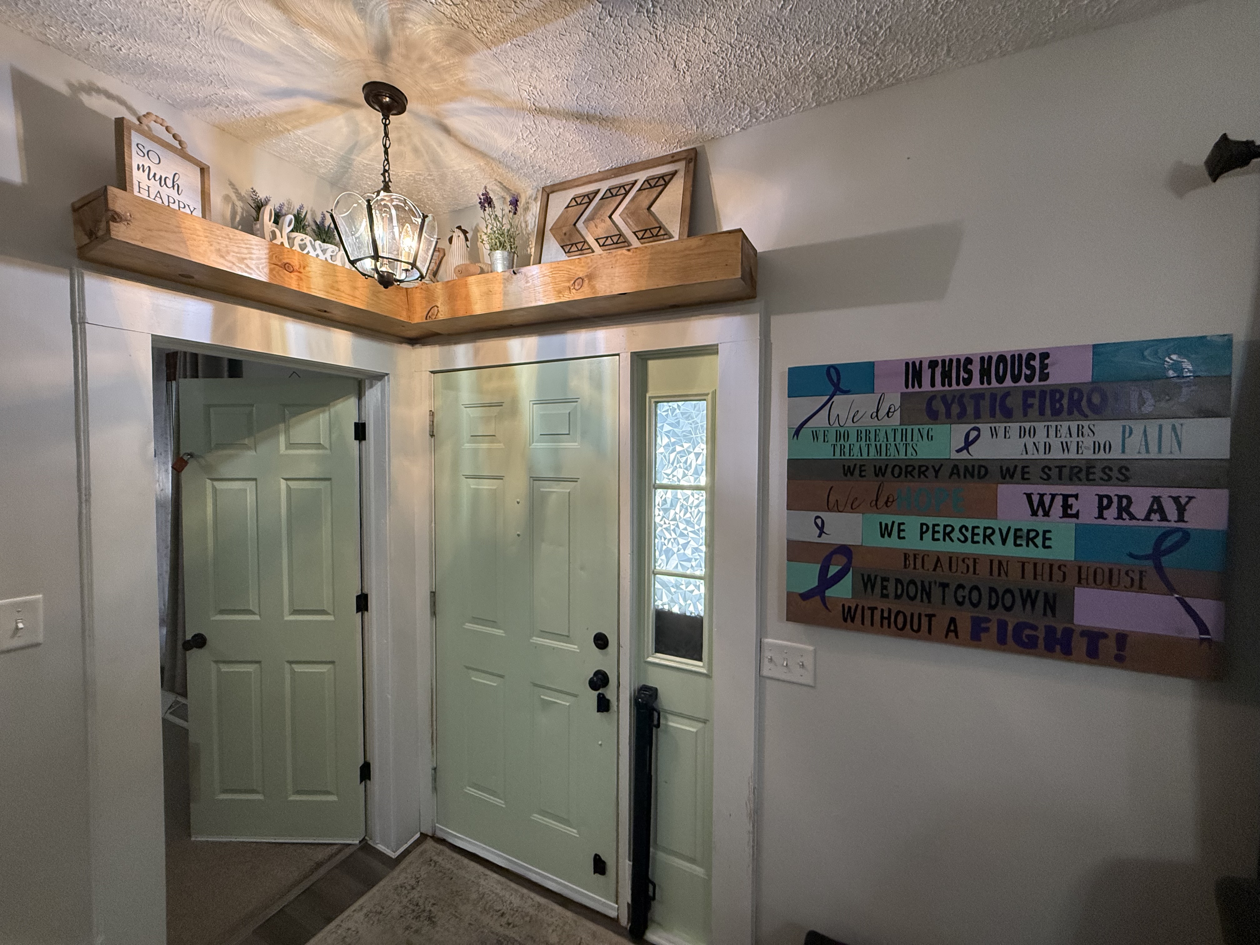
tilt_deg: -1.4
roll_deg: -0.7
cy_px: 472
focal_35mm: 14
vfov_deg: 85.7
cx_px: 630
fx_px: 510
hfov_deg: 102.1
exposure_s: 1/120
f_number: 2.2
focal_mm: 2.22
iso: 320
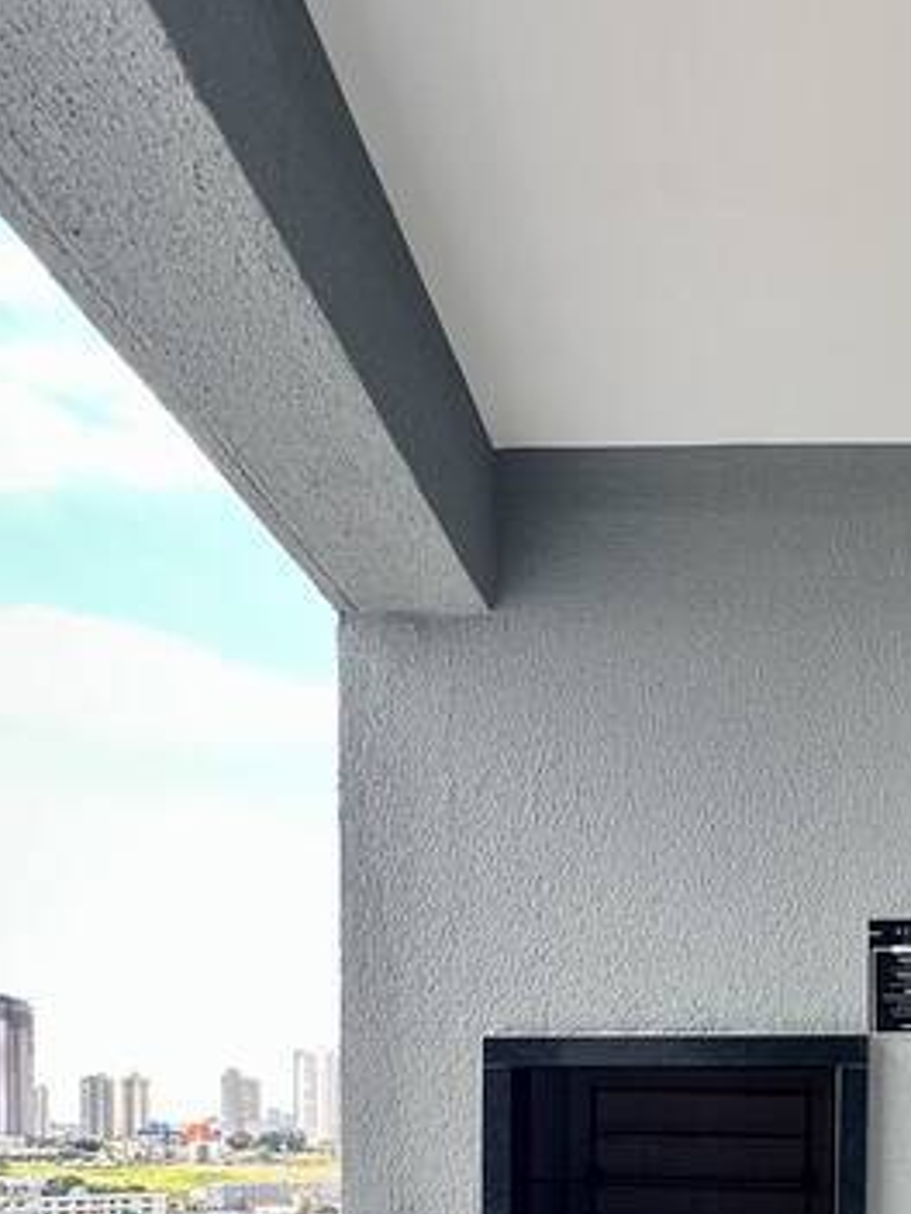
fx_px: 1509
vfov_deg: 39.1
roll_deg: -0.9
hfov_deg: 32.6
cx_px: 735
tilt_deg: -0.8
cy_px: 1197
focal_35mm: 43
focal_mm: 2.22
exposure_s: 1/163
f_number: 2.2
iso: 40
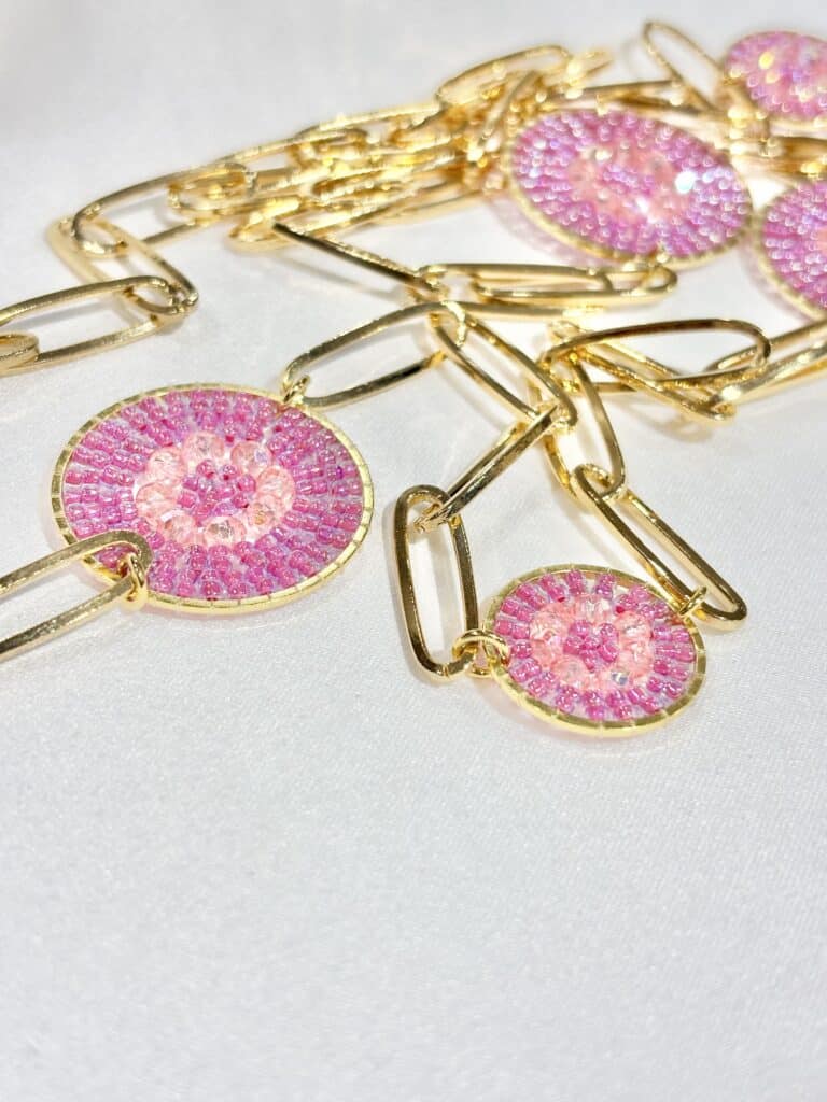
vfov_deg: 36.8
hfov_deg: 28.0
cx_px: 414
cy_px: 551
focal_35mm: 52
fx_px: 1656
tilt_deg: -35.8
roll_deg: +3.9
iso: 32
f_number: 1.6
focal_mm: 5.96
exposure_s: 1/299
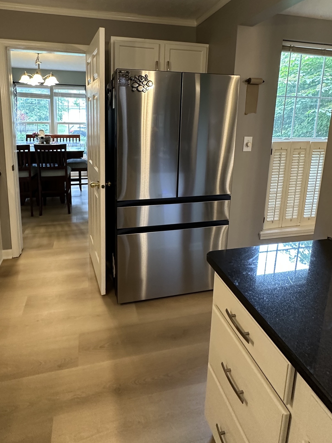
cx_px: 141
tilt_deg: -8.4
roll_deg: -1.9
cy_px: 159
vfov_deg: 79.8
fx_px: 256
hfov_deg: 65.6
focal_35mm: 20
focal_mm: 2.22
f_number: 2.2
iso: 400
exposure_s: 1/60
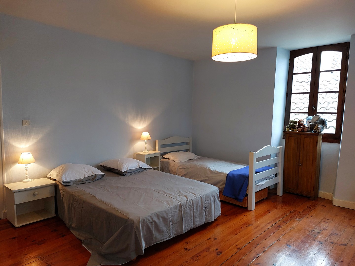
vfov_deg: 54.9
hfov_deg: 69.4
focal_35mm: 25
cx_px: 178
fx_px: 256
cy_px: 133
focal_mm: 5.23
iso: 160
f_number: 1.8
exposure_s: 1/50
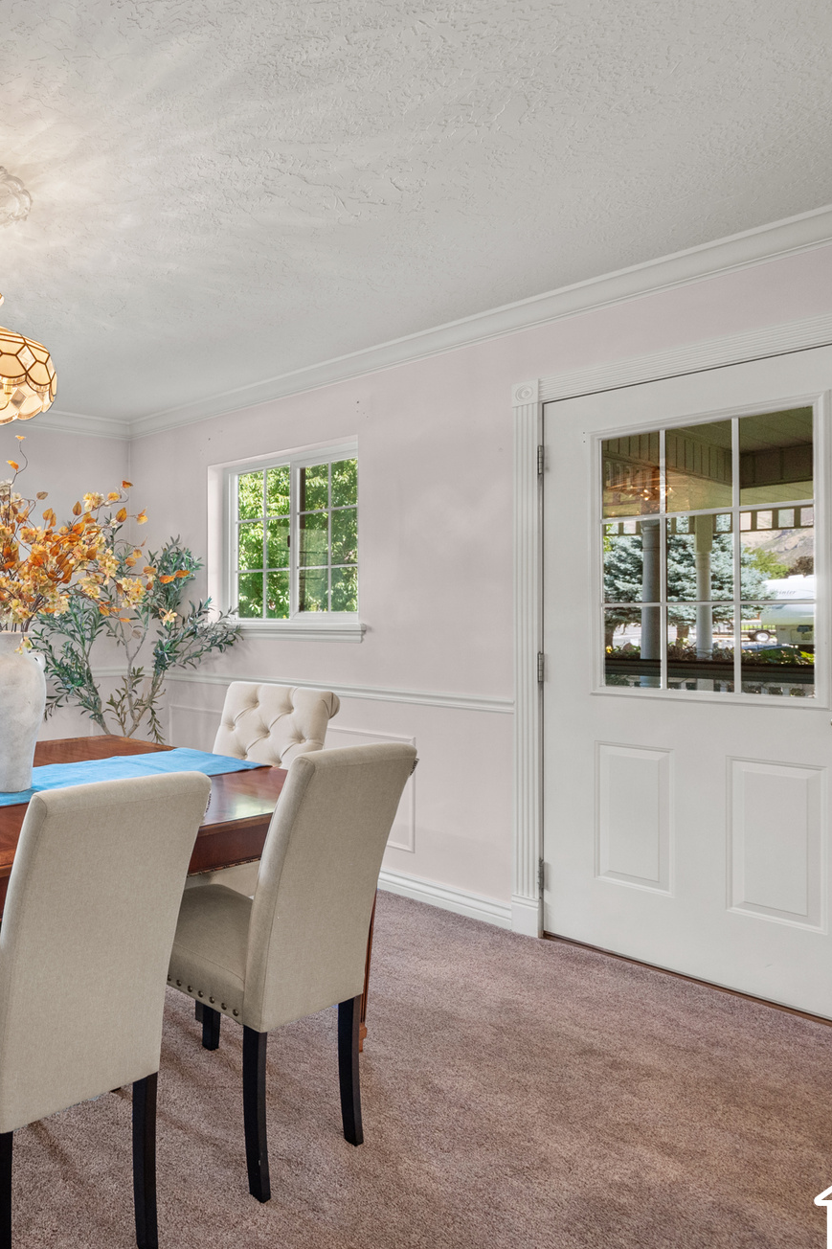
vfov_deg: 78.6
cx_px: -39
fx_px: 763
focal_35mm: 22
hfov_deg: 45.9
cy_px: 623
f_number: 8
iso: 500
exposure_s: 1/2
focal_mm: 14
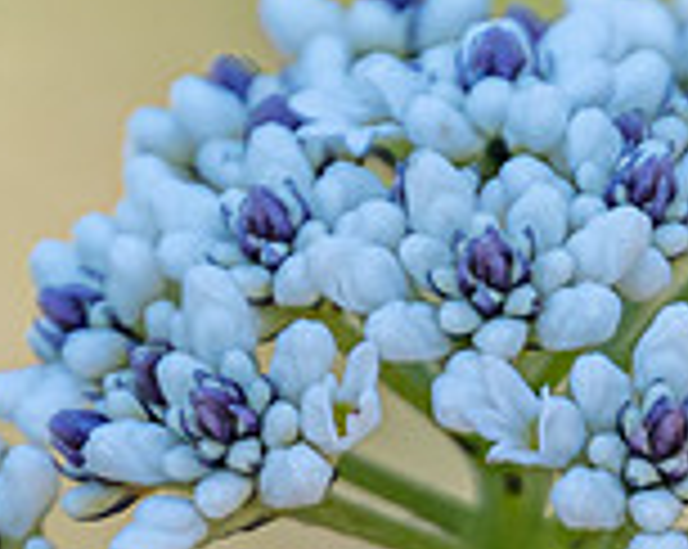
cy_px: 565
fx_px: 57551
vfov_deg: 0.5
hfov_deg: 0.7
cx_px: 295
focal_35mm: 2830
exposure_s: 1/400
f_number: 6.3
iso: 200
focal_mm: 400
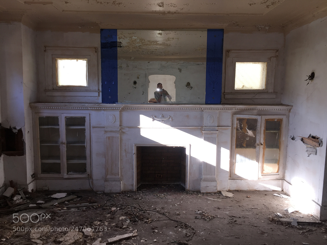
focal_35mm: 29
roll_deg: -0.8
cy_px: 122
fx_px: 274
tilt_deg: -7.2
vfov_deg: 48.2
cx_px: 164
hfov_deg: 61.7
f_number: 2.2
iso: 32
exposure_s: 1/60
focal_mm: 4.15
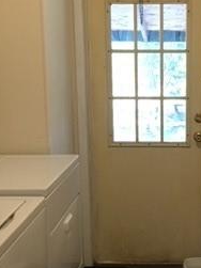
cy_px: 169
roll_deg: -0.7
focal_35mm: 74
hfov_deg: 19.7
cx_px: 164
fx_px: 573
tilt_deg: -11.2
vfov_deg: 26.3
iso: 125
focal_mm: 4.15
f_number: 2.2
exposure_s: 1/30
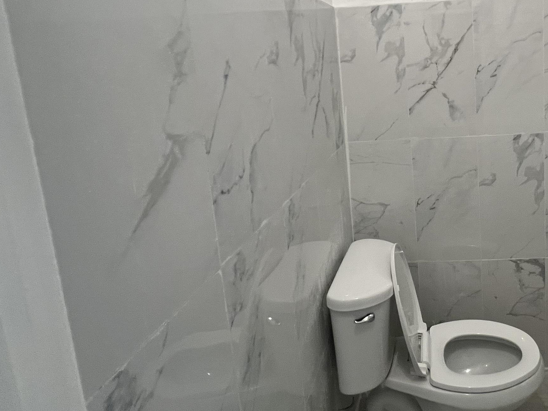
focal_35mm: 23
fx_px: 364
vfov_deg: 56.9
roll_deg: +2.9
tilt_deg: -8.6
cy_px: 120
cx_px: 421
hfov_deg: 68.4
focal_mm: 1.57
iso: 200
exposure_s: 1/120
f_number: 1.8
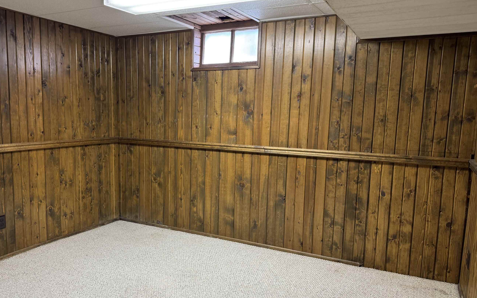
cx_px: 197
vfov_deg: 41.8
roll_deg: -1.9
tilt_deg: -8.3
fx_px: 390
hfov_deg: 62.5
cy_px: 162
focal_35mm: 30
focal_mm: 6.76
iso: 125
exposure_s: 1/60
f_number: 1.78
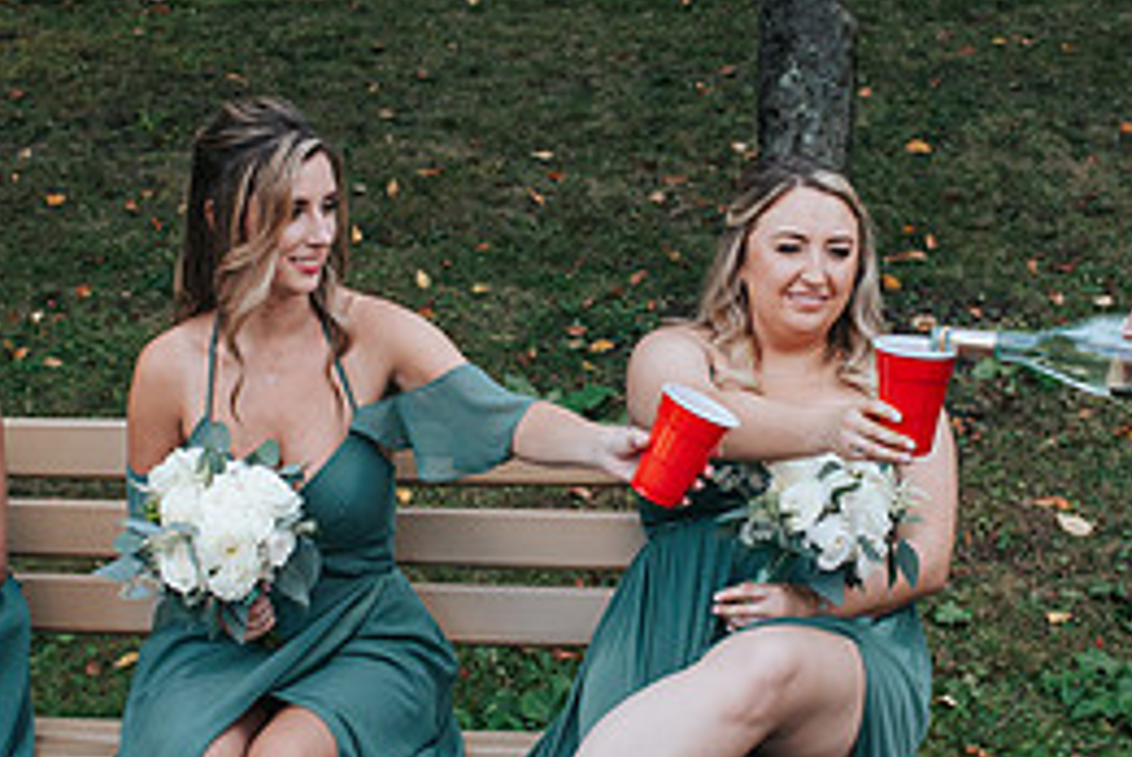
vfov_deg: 17.5
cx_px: 566
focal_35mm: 78
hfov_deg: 26.0
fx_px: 2455
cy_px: 433
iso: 1000
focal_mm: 35
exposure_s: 1/1000
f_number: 4
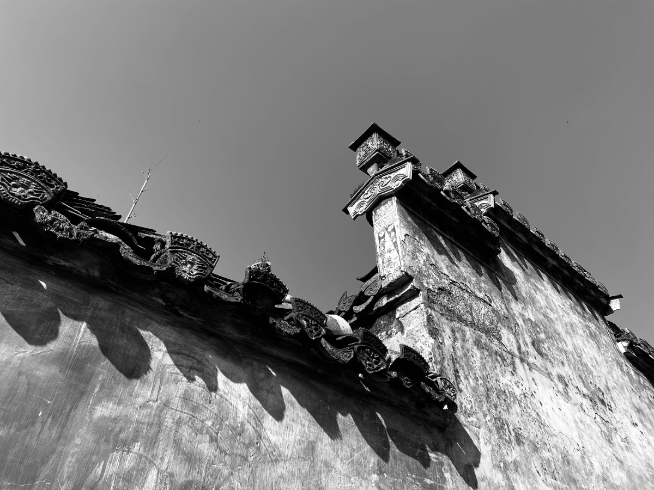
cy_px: 245
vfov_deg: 53.1
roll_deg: +0.6
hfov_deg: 67.3
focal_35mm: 26
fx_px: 491
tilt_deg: +42.5
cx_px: 327
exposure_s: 1/1931
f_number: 1.8
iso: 32
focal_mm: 4.25
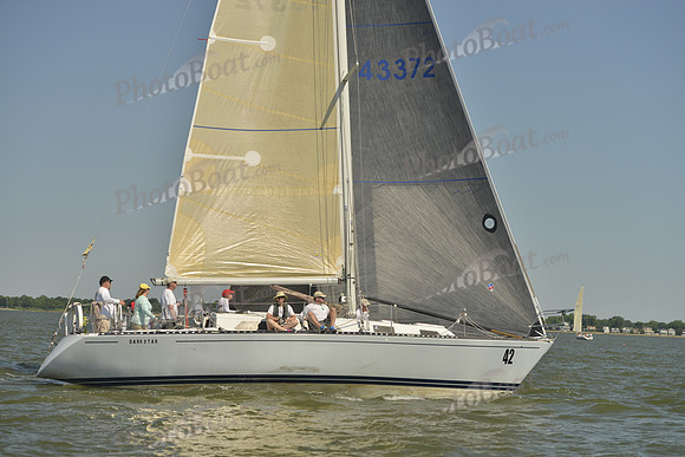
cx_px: 342
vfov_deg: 15.2
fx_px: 1713
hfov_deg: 22.6
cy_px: 228
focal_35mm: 90
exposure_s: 1/1250
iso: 200
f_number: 5
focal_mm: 90
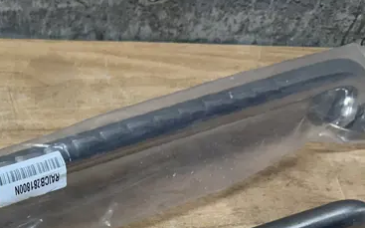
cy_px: 310
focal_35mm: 71
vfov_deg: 17.1
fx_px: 706
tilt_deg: -50.0
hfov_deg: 26.8
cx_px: -29
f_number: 1.78
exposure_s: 1/100
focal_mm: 6.86
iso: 125
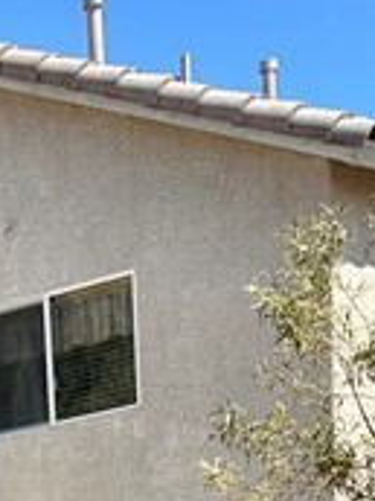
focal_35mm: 143
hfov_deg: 9.9
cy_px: 1413
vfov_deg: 10.5
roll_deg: +6.0
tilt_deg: -16.8
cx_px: -262
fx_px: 2066
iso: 80
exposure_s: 1/3597
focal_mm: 6.86
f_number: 1.78
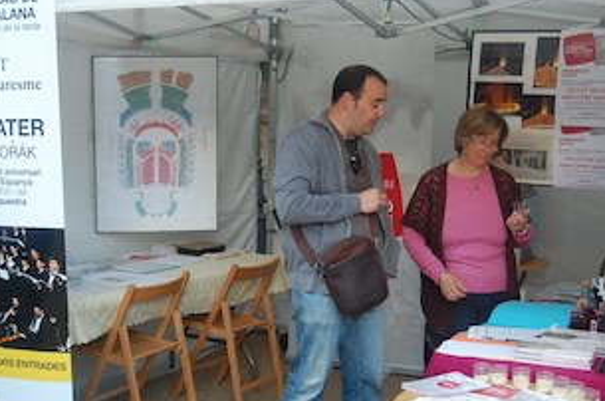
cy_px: 223
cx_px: 260
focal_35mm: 55
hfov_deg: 36.2
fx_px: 922
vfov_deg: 24.5
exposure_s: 1/125
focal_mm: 28
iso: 400
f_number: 5.6
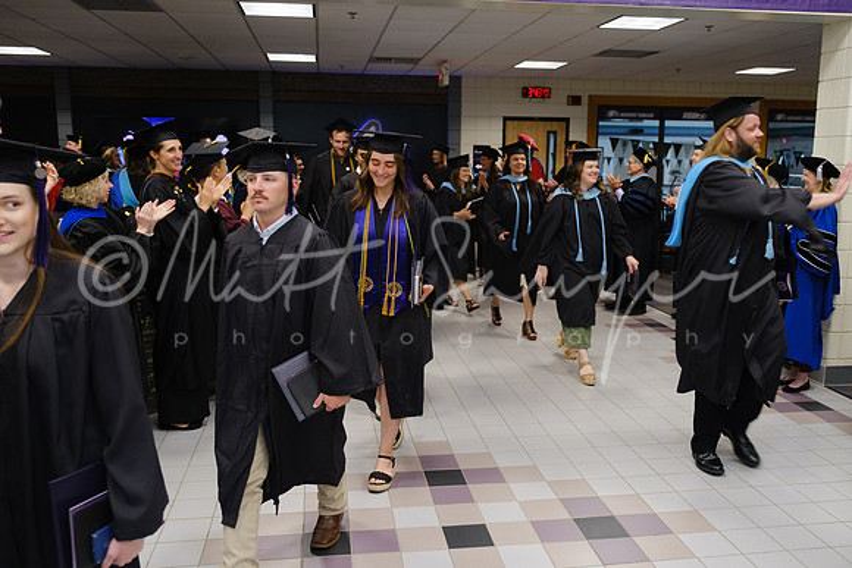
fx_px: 734
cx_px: 426
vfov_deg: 42.3
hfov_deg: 60.3
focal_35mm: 31
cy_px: 284
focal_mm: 20.6
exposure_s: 1/125
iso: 1250
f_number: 2.8
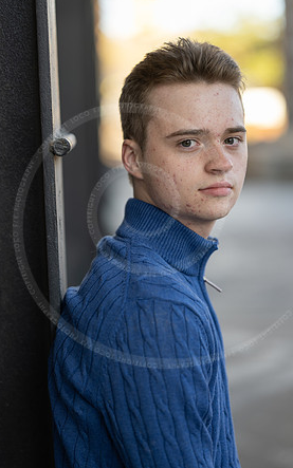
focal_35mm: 88
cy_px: 231
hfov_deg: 14.9
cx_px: 155
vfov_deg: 23.5
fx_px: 1124
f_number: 1.8
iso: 100
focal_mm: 85
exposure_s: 1/250
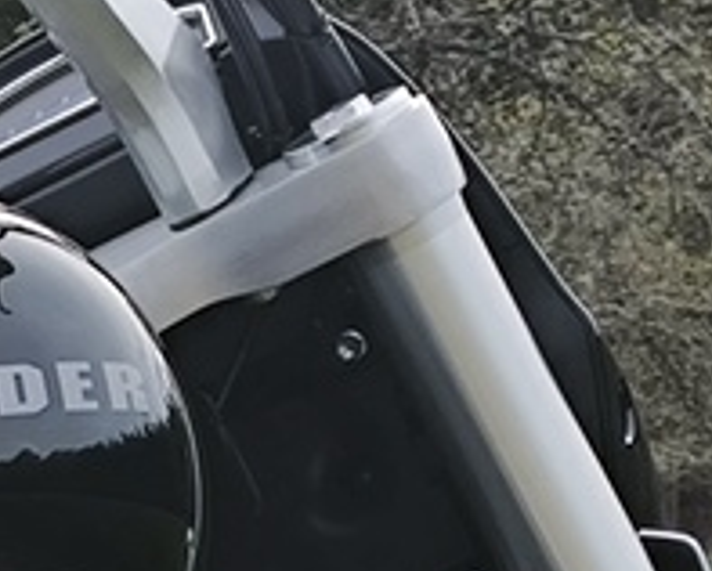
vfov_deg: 5.8
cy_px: 1225
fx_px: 5505
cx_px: -1185
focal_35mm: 261
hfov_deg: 6.9
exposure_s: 1/800
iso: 50
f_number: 1.9
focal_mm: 6.92
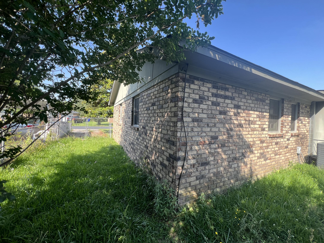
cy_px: 122
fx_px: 122
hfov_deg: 106.2
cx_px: 162
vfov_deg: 89.9
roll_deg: -0.9
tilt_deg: -1.2
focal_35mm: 13
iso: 32
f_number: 1.8
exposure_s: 1/181
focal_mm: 1.57
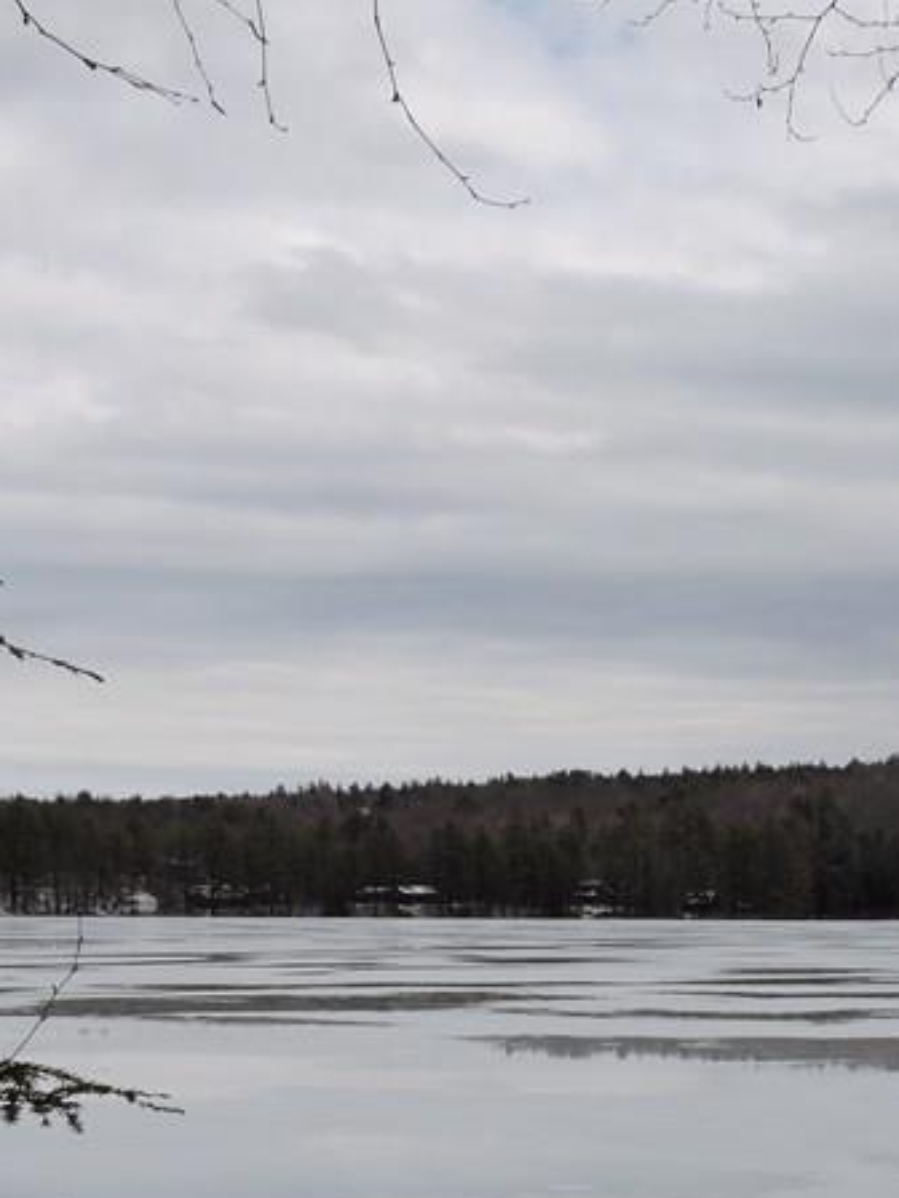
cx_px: 934
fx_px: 2770
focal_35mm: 80
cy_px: 979
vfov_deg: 24.0
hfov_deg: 17.9
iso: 100
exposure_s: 1/1250
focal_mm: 6.3
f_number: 3.8
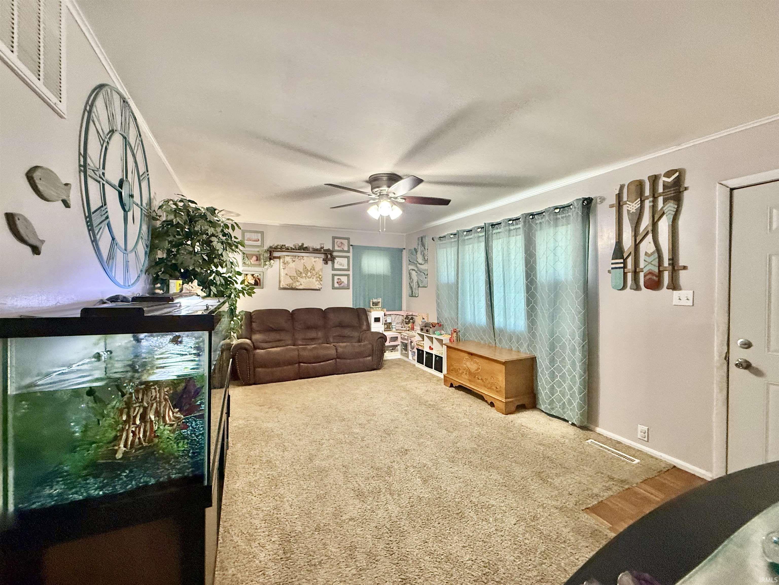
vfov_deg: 85.7
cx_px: 390
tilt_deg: -0.6
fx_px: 315
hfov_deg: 102.1
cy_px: 292
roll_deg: -1.1
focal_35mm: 14
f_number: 2.2
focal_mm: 2.22
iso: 500
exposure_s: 1/60
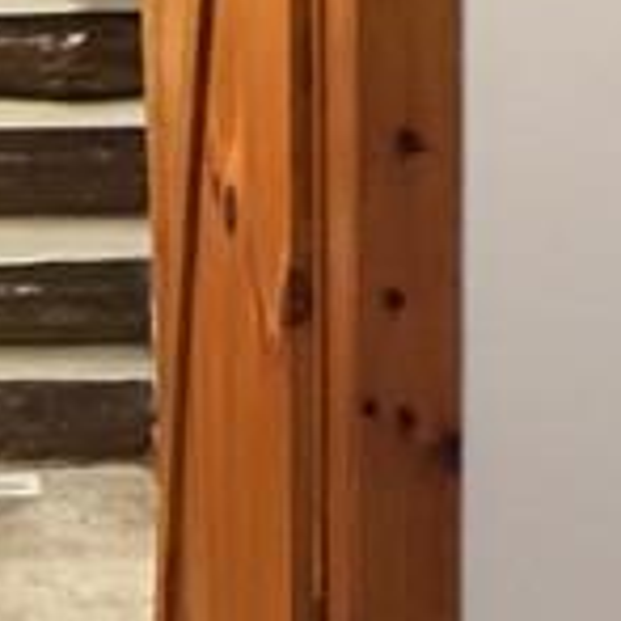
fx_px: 3613
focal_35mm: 178
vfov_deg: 9.8
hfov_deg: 9.4
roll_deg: +3.0
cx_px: -439
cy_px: 152
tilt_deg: -10.3
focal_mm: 4.15
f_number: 2.2
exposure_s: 1/15
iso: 100
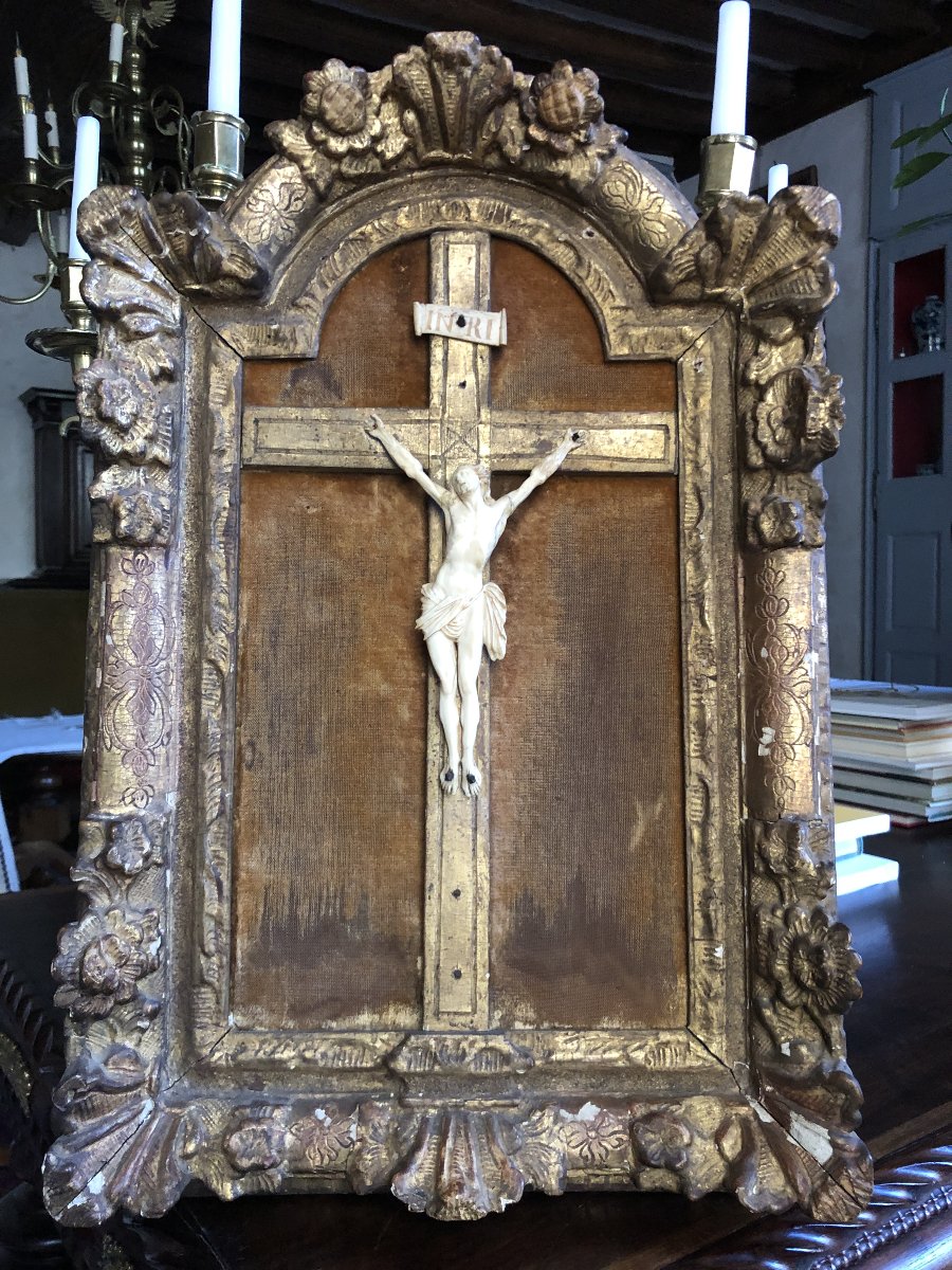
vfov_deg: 63.4
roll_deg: +1.3
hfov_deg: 49.7
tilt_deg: -1.3
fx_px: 1027
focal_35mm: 28
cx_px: 476
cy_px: 635
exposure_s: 1/15
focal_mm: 4
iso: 100
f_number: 1.8
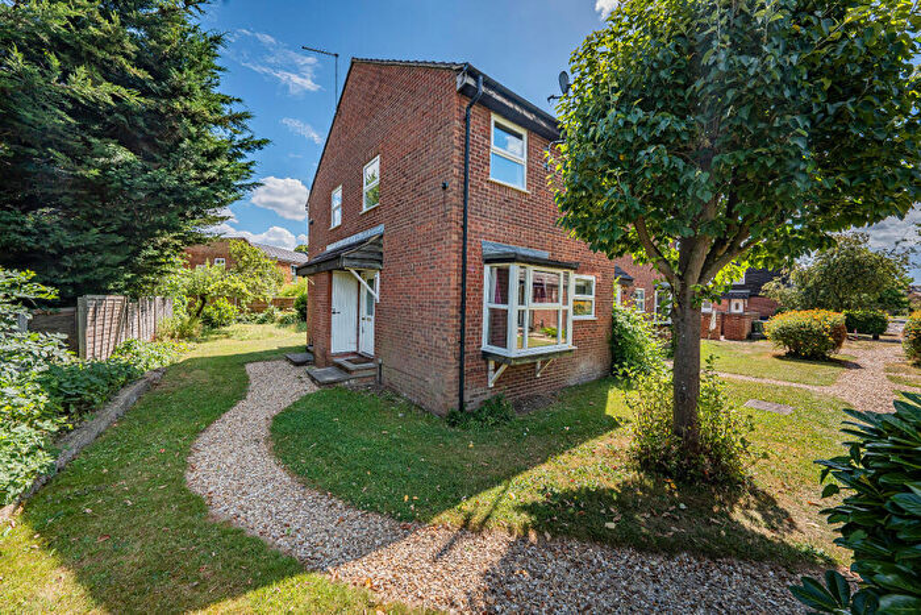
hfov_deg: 112.6
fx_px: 307
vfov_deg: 90.0
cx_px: 460
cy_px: 308
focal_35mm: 12
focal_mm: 12
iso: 320
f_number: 9
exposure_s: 1/500
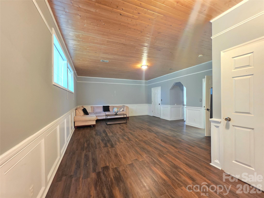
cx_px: 132
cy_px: 99
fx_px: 99
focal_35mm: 13
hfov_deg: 106.2
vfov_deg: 89.9
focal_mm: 2.2
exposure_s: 1/24
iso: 1000
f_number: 1.9
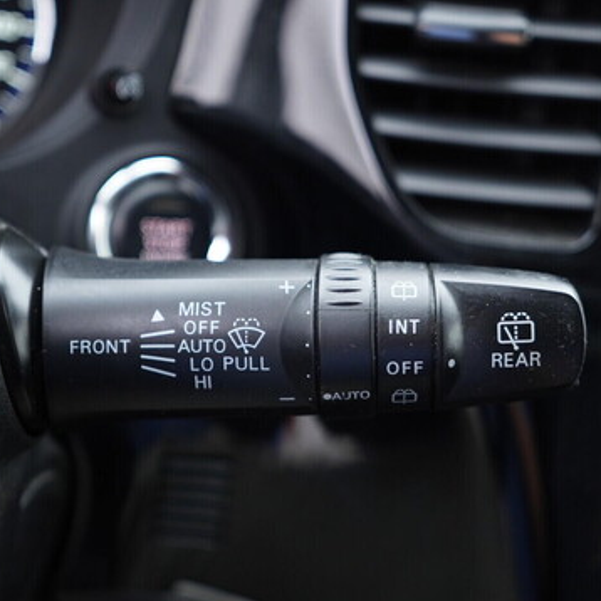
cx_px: 247
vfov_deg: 36.1
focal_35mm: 47
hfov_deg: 36.0
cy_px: 306
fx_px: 923
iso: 320
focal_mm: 24
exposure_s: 1/40
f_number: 2.8
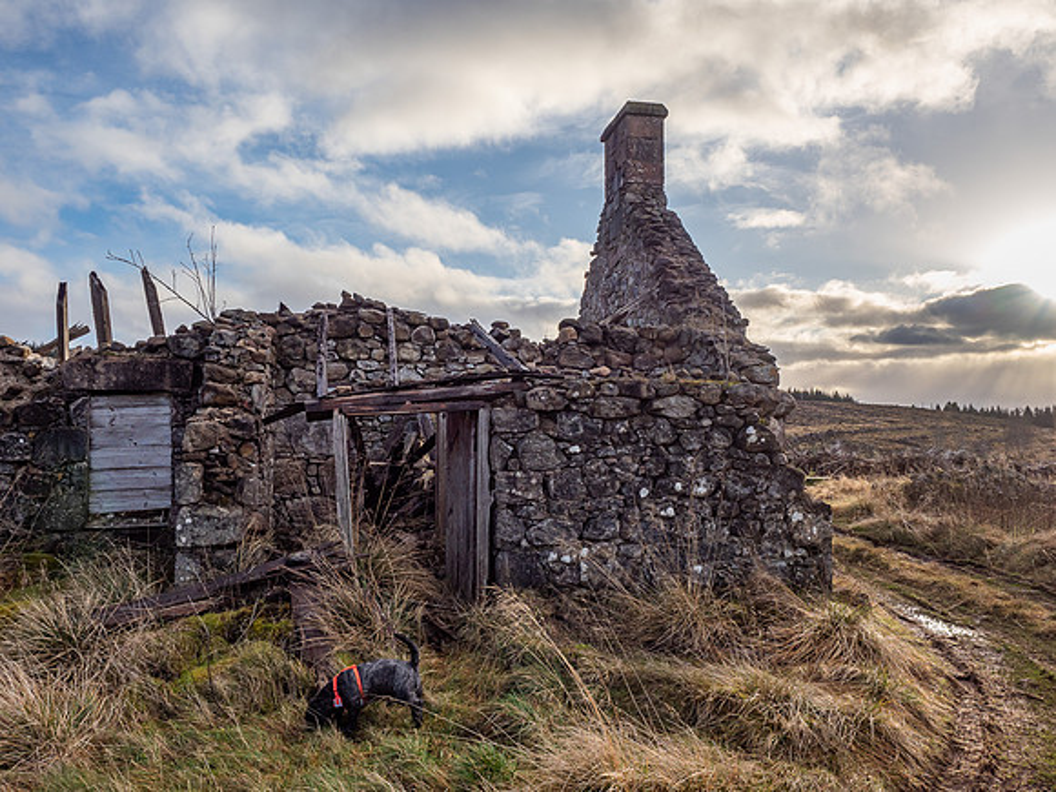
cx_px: 528
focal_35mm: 24
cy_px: 396
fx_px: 732
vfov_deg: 56.8
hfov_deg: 71.6
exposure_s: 1/320
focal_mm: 12
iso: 200
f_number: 7.1
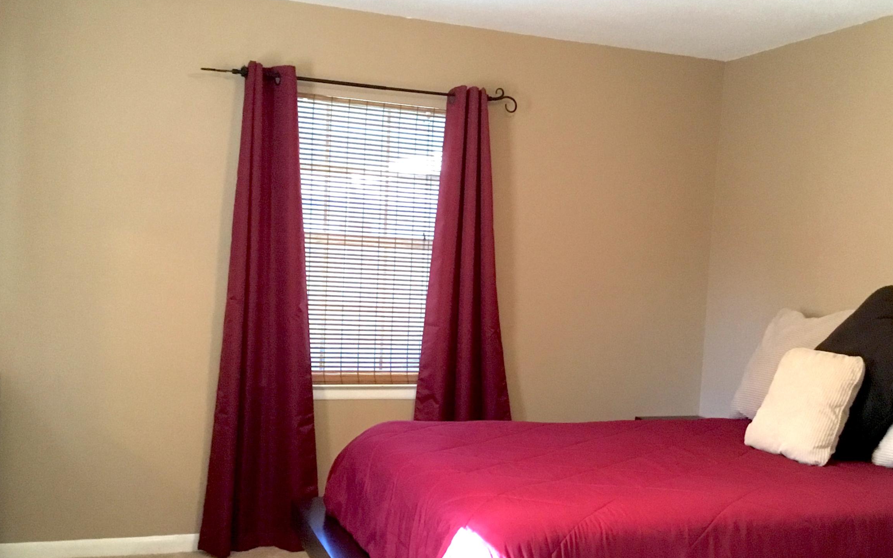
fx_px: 1046
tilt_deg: -4.1
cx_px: 539
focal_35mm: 43
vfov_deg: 29.8
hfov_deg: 45.9
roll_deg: -1.5
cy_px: 339
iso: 200
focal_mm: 3.3
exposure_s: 1/20
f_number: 2.4
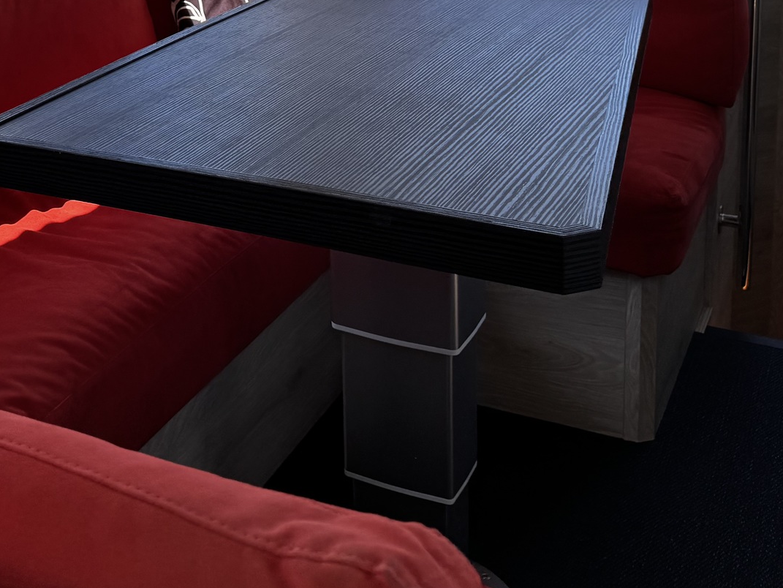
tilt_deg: -6.6
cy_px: -79
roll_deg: +1.7
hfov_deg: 33.3
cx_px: 151
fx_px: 1267
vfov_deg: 24.2
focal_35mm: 56
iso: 80
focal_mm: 6.76
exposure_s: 1/747
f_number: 1.78
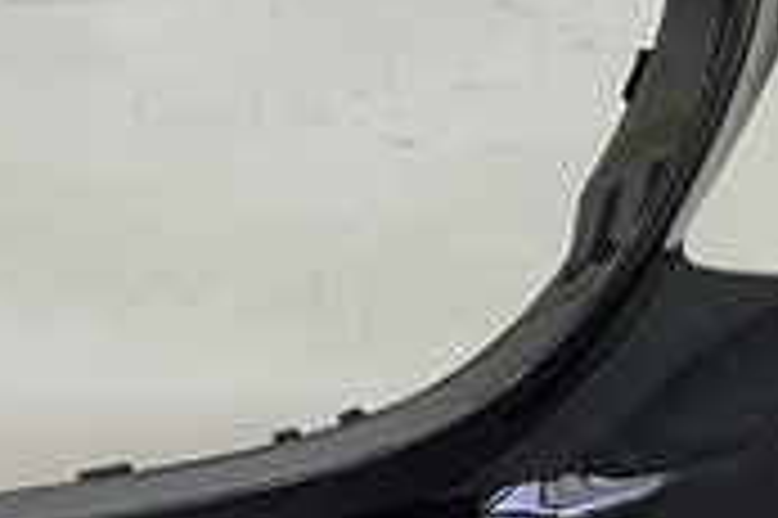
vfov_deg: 7.8
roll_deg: -0.9
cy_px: 243
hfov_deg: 11.0
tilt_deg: -7.5
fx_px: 3800
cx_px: -594
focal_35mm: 176
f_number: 1.8
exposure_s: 1/120
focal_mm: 3
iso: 25
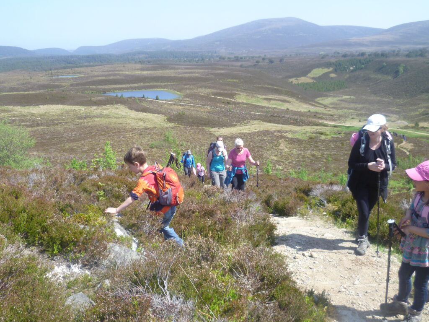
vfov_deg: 44.2
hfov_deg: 56.8
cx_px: 214
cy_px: 161
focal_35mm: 32
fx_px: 397
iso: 100
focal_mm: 5.7
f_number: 3
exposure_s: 1/640
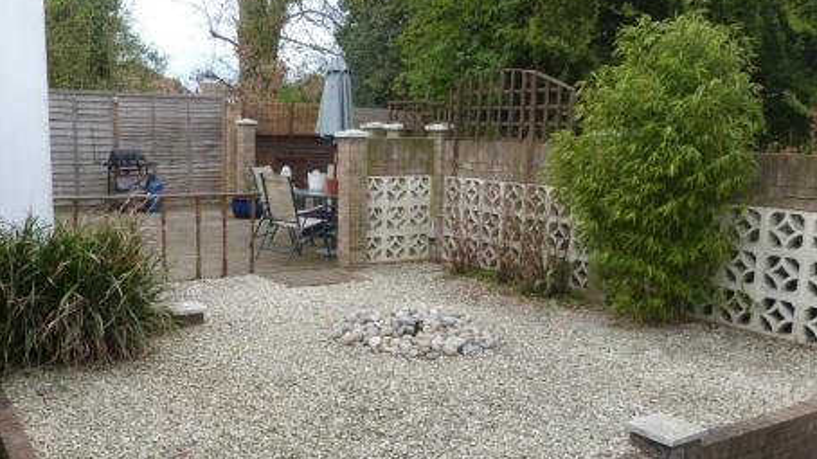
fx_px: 758
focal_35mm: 35
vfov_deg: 33.6
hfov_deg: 56.4
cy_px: 266
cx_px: 350
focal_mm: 4.5
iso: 100
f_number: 4
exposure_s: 1/160
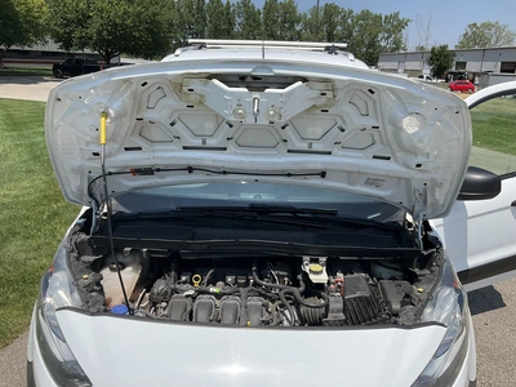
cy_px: 194
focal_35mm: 29
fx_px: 432
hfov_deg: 61.7
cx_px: 258
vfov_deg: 48.2
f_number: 1.8
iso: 25
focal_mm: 3
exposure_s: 1/2427
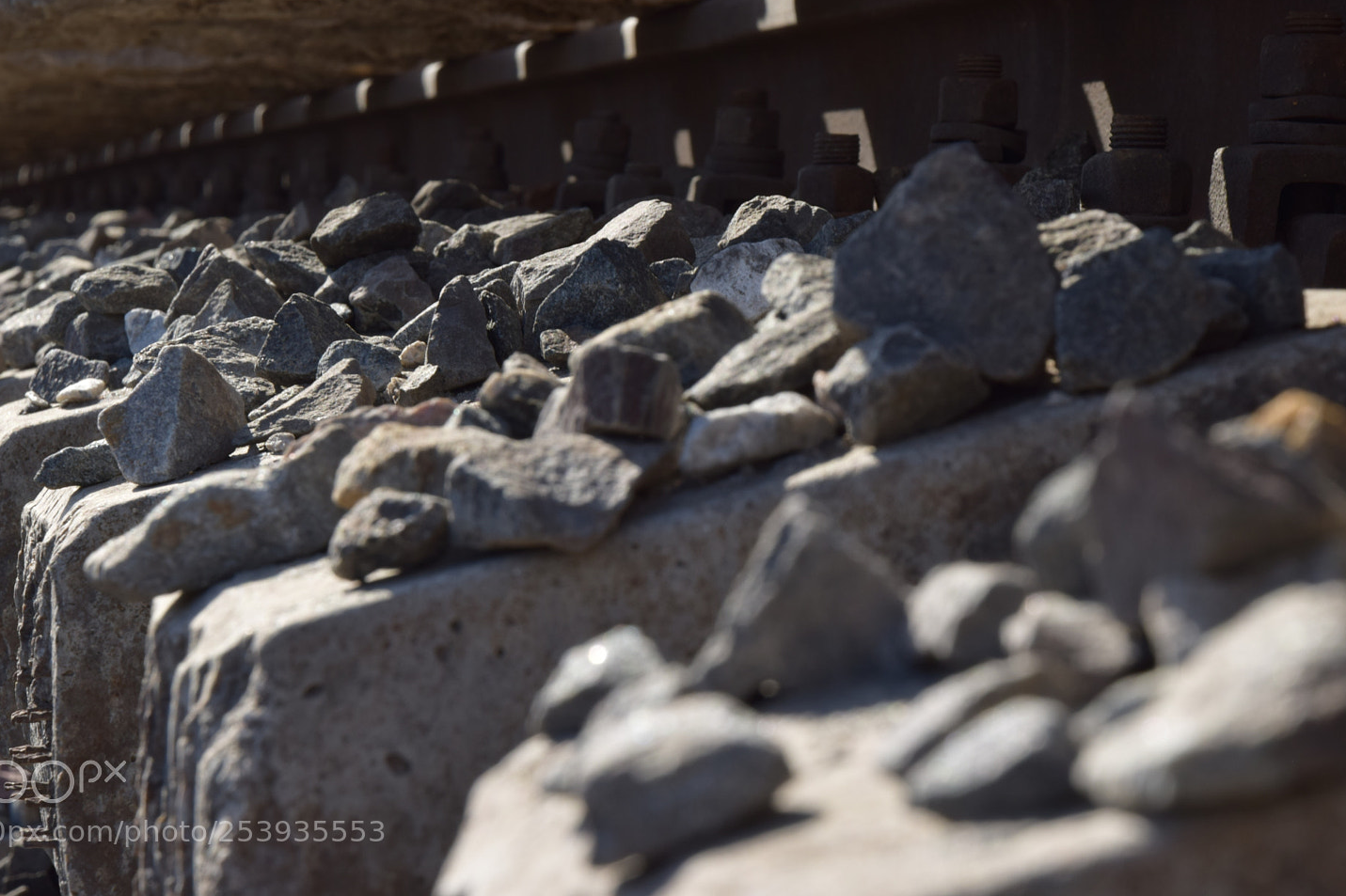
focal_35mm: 143
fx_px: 5328
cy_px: 404
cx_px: 645
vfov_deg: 9.6
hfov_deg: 14.4
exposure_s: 1/80
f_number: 10
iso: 100
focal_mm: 85
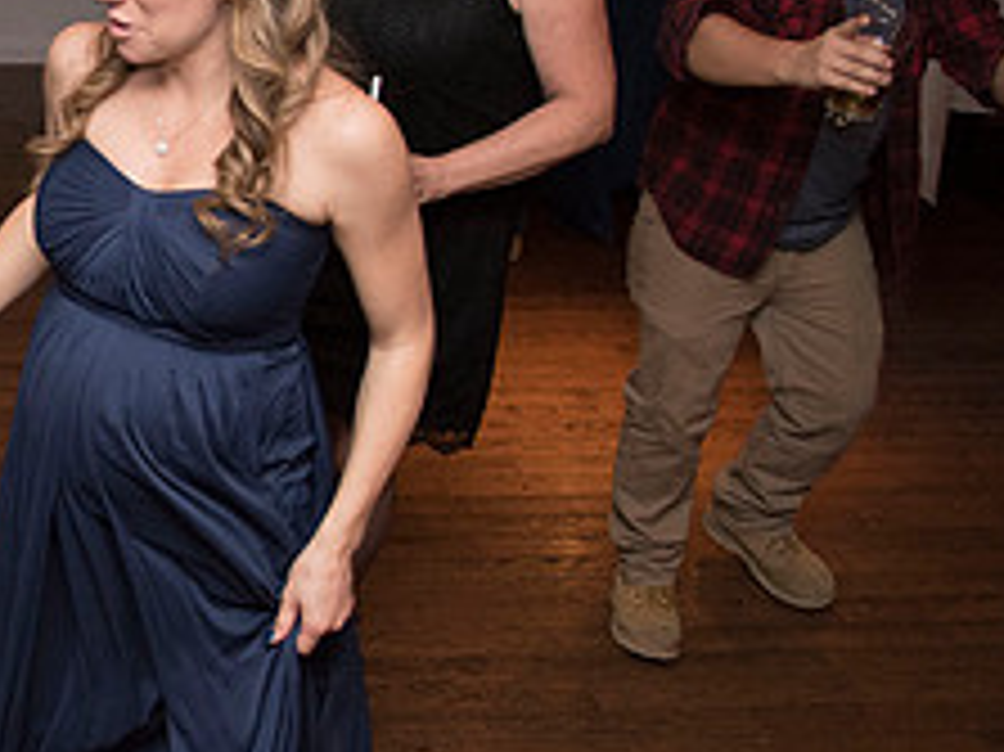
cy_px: 268
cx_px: -189
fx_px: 1739
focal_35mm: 60
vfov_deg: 24.3
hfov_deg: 28.2
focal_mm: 24
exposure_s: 1/200
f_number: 5
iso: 2000
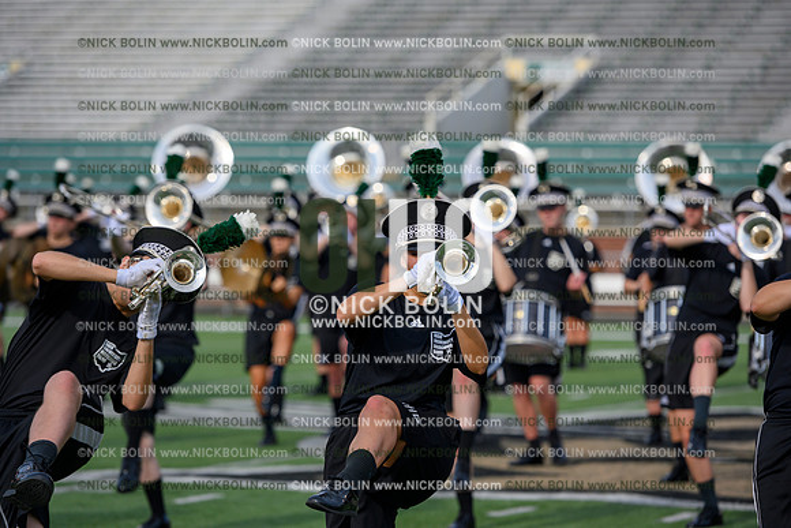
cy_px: 264
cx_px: 396
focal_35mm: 170
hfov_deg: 12.1
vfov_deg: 8.1
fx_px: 3736
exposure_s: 1/1600
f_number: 4
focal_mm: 170
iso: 100
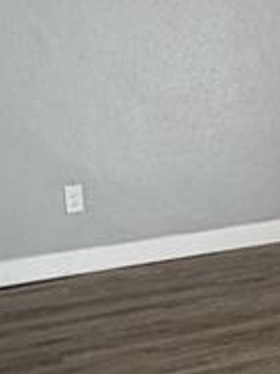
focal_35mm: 92
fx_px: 993
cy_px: 264
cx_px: 262
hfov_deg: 15.8
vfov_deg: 21.2
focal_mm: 2.22
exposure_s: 1/121
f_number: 2.2
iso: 80
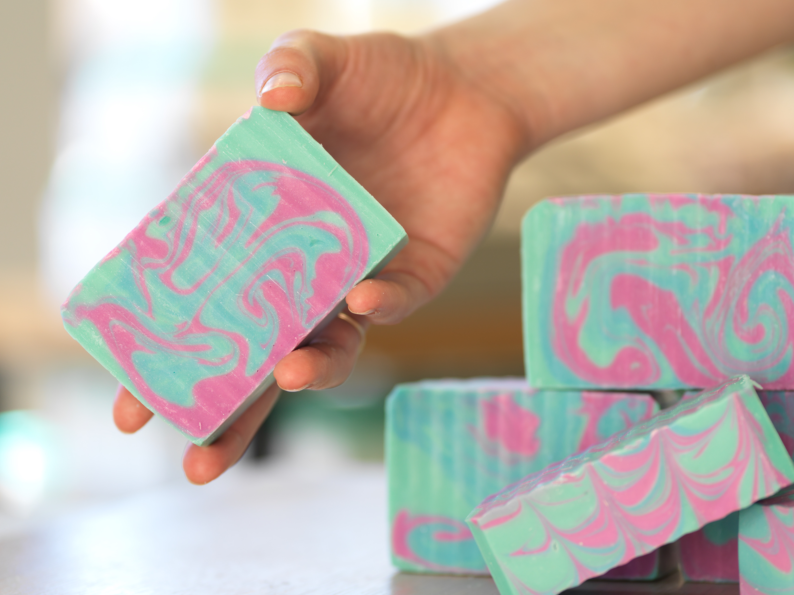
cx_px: 430
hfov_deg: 21.1
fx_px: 2133
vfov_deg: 15.9
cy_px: 271
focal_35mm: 93
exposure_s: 1/180
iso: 200
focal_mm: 90
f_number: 3.4
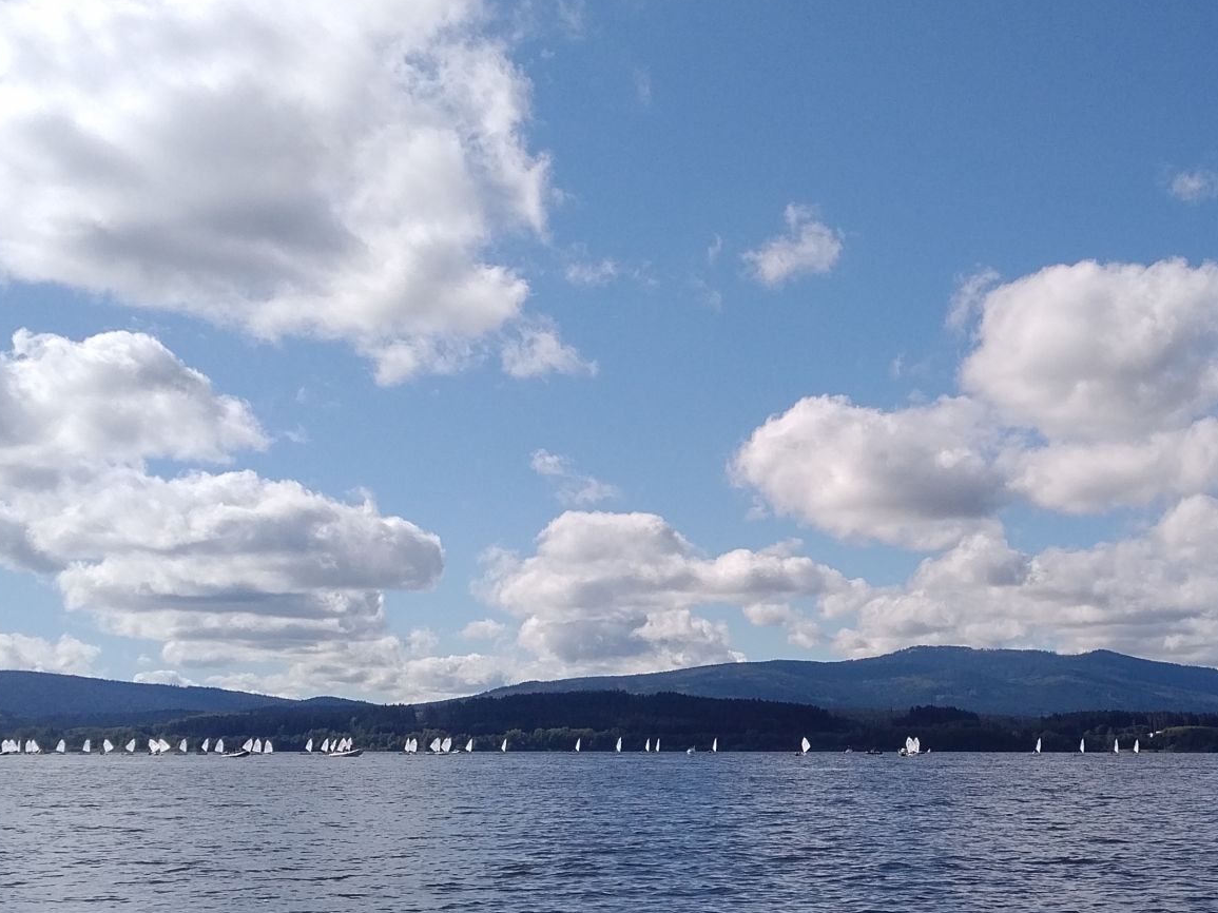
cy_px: 613
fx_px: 1900
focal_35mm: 54
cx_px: 933
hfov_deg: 34.7
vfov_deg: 26.9
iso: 50
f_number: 2.2
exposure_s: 1/2275
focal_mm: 4.75
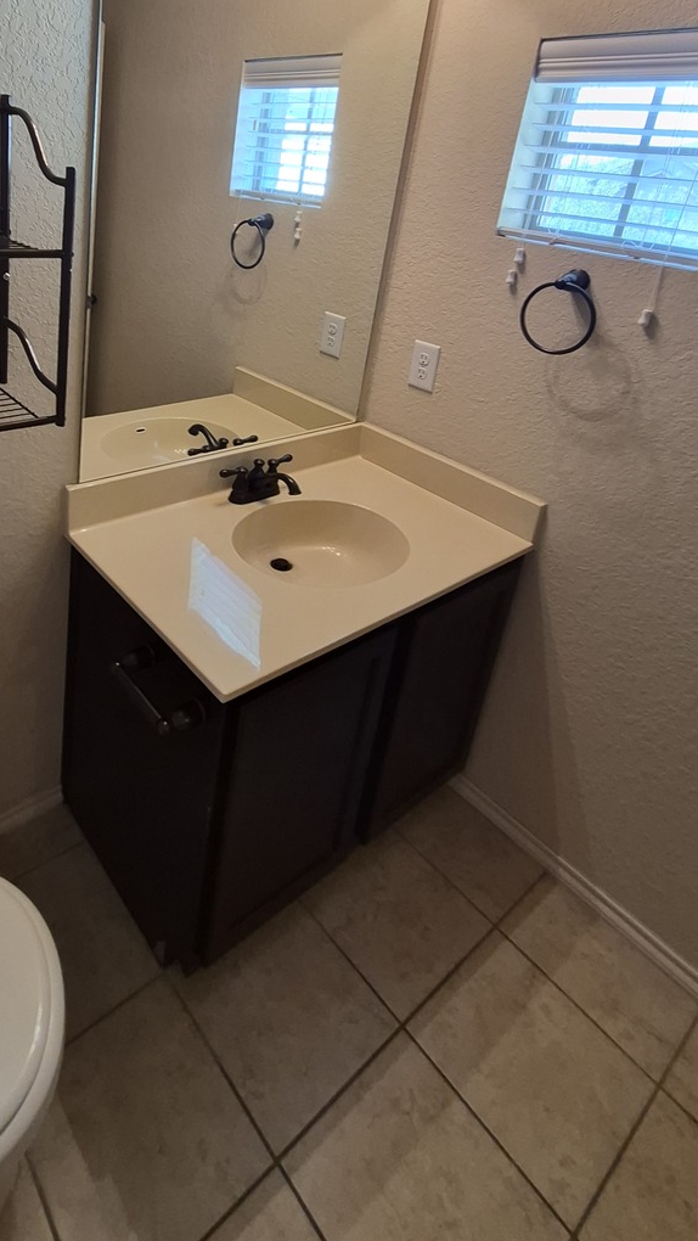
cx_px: 213
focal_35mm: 20
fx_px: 658
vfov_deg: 83.3
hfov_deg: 54.3
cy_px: 403
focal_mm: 1.74
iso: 160
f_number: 2.2
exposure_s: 1/60
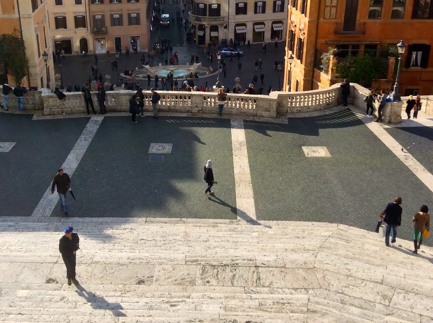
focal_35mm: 43
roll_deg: +0.4
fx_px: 537
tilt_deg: -20.5
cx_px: 202
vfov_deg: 33.2
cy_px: 107
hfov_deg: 43.9
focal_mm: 3.3
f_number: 2.4
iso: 32
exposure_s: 1/724
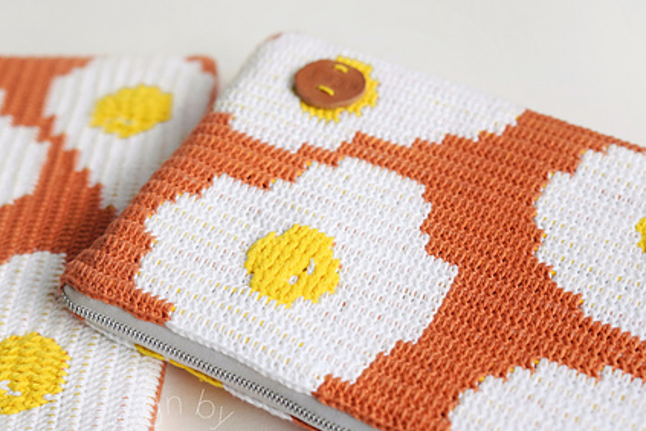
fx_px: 1059
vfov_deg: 22.8
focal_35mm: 59
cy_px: 320
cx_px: 232
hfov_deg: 33.7
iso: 640
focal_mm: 26
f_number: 2.5
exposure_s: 1/2000
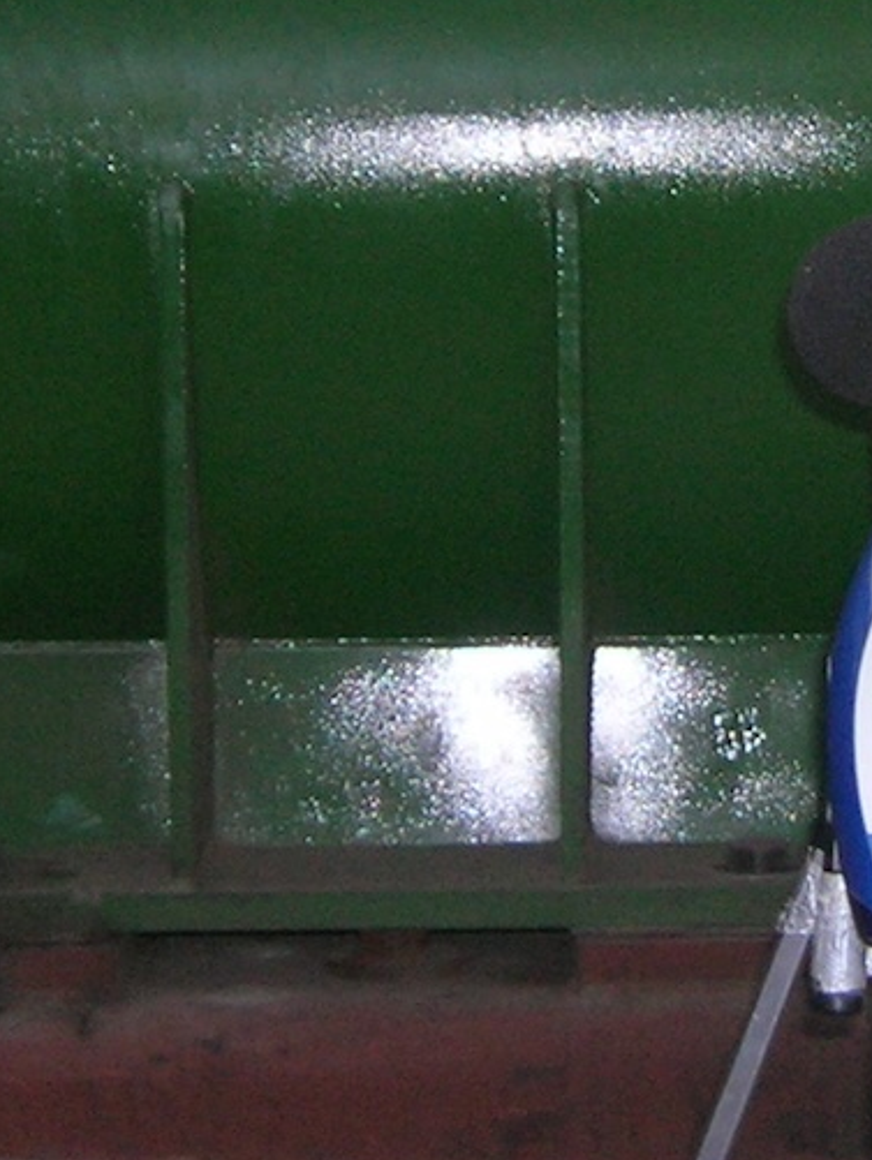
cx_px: 823
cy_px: 411
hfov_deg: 11.3
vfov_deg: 15.1
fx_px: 4363
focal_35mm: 130
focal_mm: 5.7
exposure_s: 1/60.1
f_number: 2.9
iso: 85
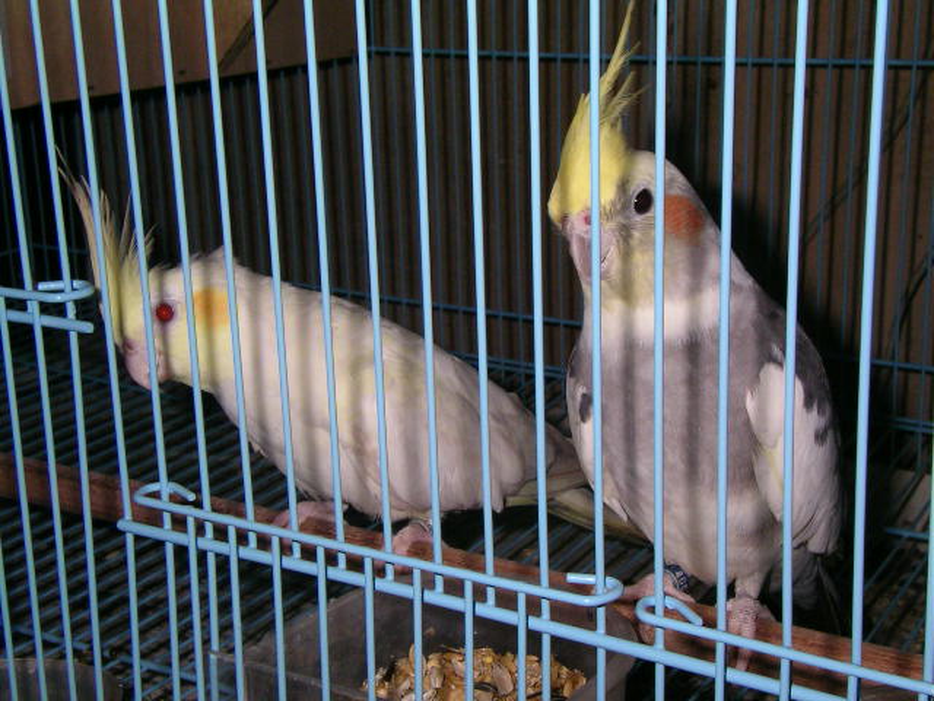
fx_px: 1457
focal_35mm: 54
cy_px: 350
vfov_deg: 27.0
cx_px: 467
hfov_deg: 35.5
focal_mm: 8.4
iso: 100
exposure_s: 1/44.3
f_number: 7.7
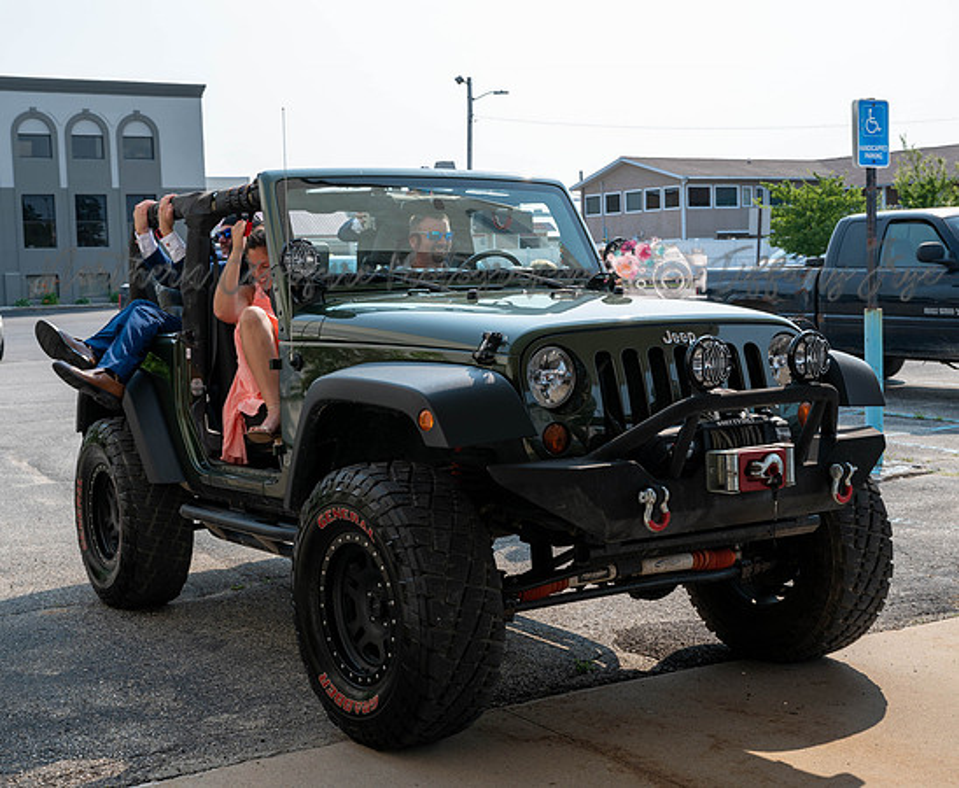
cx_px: 434
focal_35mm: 47
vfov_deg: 32.6
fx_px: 1346
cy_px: 394
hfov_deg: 39.2
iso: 100
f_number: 6.3
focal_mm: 41
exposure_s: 1/320
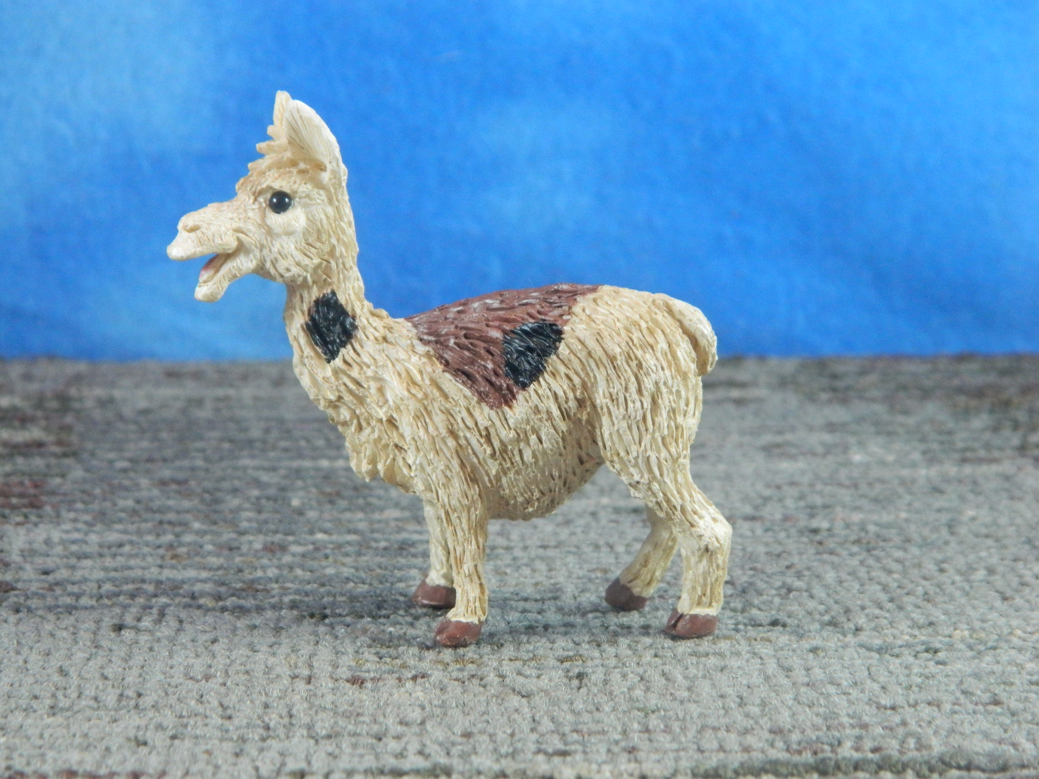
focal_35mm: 84
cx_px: 520
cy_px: 390
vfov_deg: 17.6
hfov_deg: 23.3
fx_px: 2521
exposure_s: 1/20
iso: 400
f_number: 4.2
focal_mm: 15.1
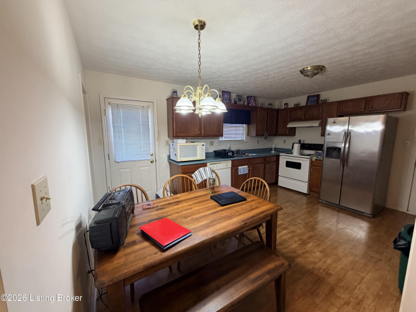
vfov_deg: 85.7
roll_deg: -0.8
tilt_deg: -6.6
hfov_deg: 102.1
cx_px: 208
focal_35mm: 14
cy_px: 156
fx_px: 168
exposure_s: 1/60
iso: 250
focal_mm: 2.22
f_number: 2.2
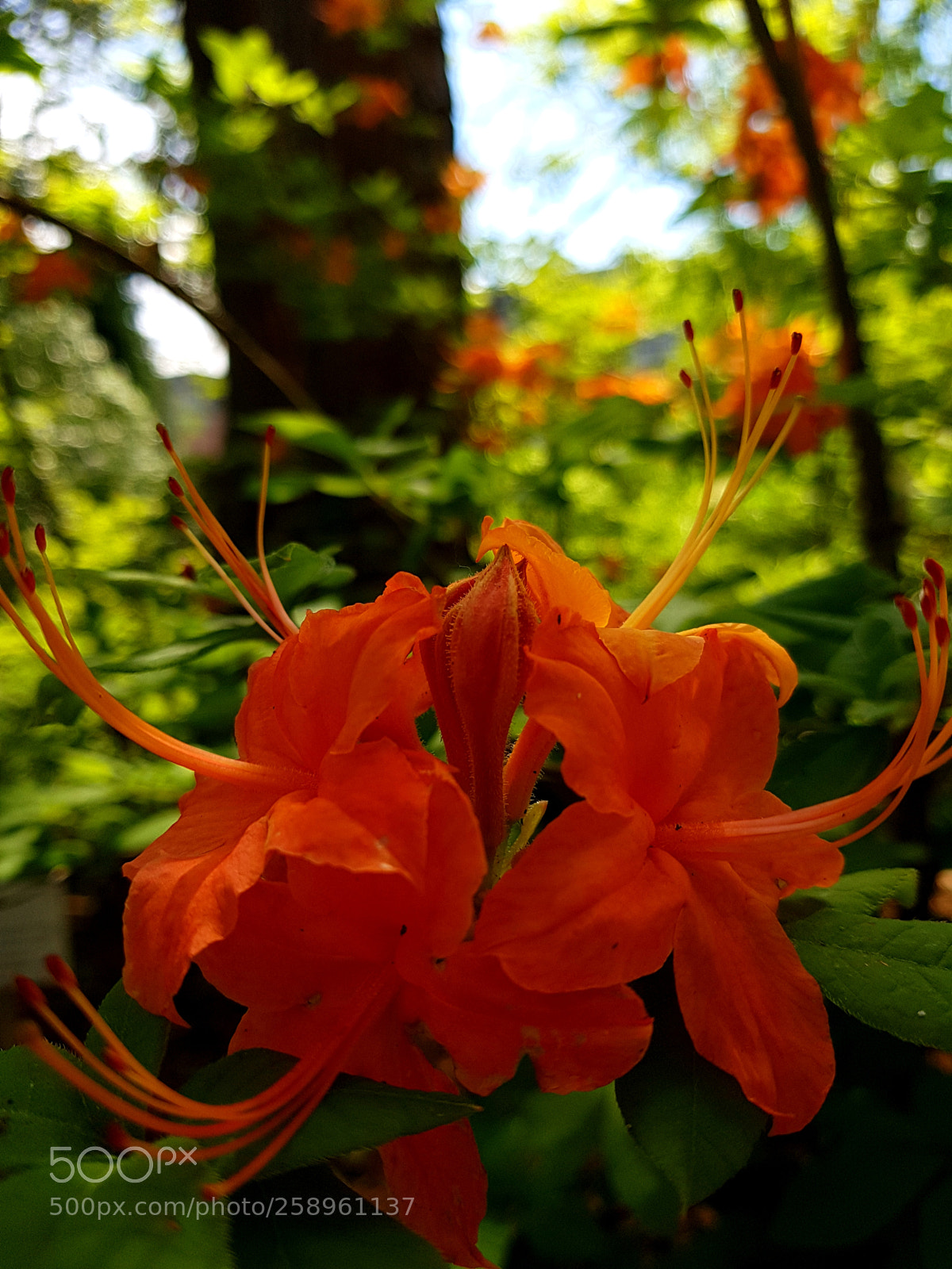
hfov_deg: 53.1
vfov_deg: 67.3
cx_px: 476
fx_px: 953
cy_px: 634
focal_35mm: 26
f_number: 1.7
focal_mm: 4.2
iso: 50
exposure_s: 1/890
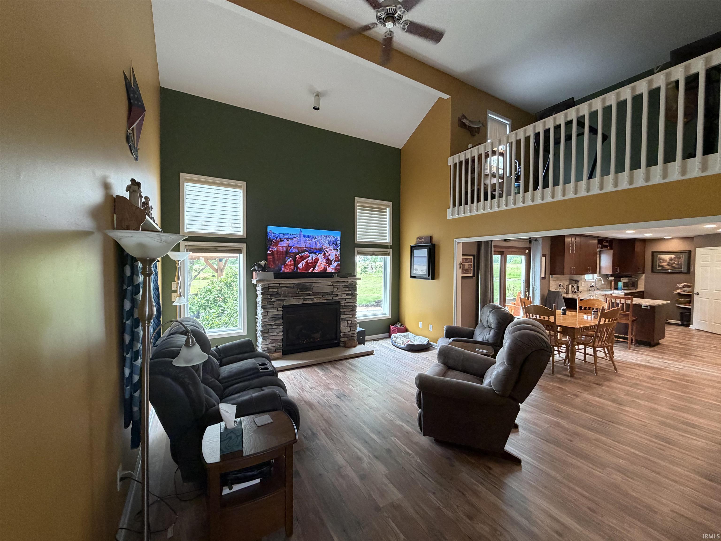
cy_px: 270
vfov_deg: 85.7
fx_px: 292
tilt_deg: -1.5
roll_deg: +0.5
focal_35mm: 14
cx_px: 360
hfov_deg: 102.1
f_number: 2.2
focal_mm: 2.22
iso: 320
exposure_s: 1/60
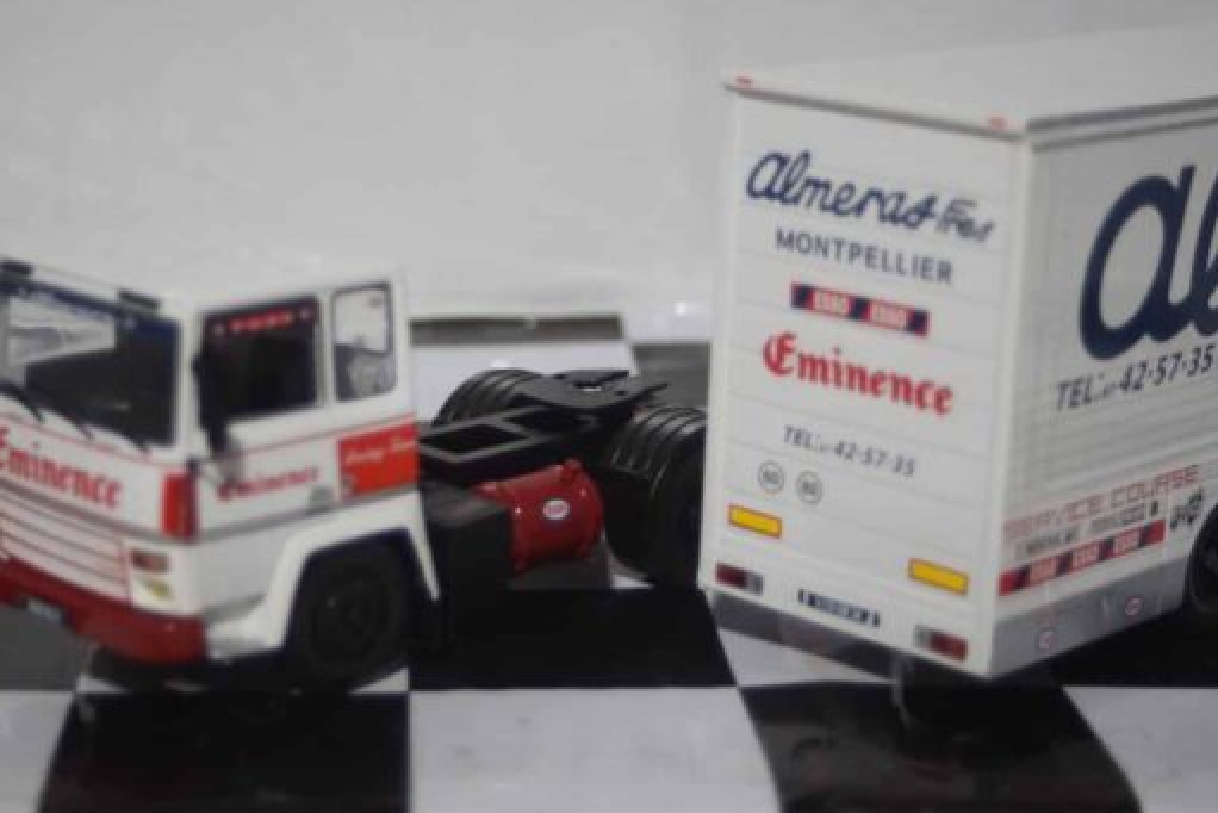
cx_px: 524
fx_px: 2978
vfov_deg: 15.5
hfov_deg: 23.1
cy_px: 348
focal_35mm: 88
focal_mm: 50
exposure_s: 1/160
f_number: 4.5
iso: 1000
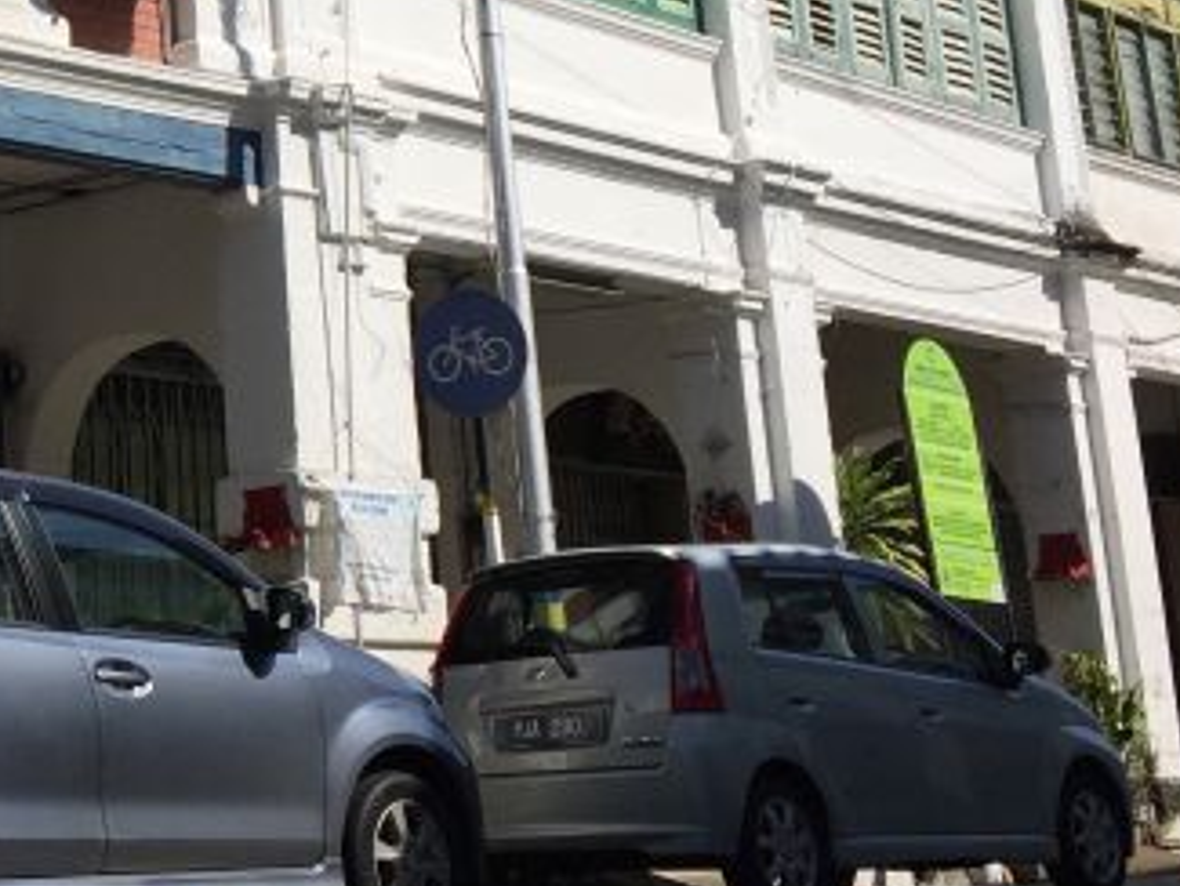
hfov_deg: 23.9
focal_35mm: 75
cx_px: -203
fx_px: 2558
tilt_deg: +13.5
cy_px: 51
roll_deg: -0.4
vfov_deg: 19.2
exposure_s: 1/3968
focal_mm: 4.15
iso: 32
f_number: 2.2
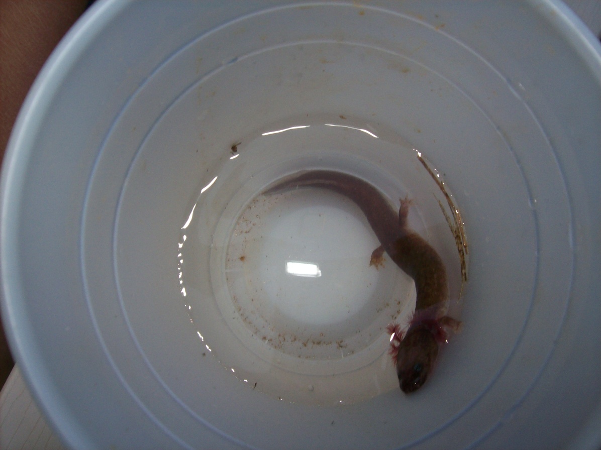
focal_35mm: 36
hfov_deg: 51.4
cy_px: 225
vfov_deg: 39.6
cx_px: 300
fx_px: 625
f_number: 2.7
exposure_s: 1/64
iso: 80
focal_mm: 6
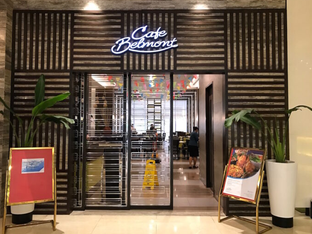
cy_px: 115
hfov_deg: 61.7
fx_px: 261
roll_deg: +0.3
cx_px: 153
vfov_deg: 48.2
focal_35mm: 29
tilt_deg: +2.7
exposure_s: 1/15
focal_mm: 3.99
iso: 80
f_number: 1.8
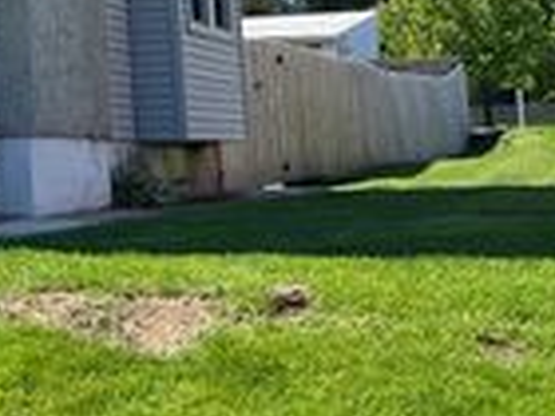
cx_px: -242
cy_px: -133
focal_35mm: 93
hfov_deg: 18.9
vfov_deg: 15.1
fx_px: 1491
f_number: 1.5
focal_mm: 5.7
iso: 50
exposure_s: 1/3165
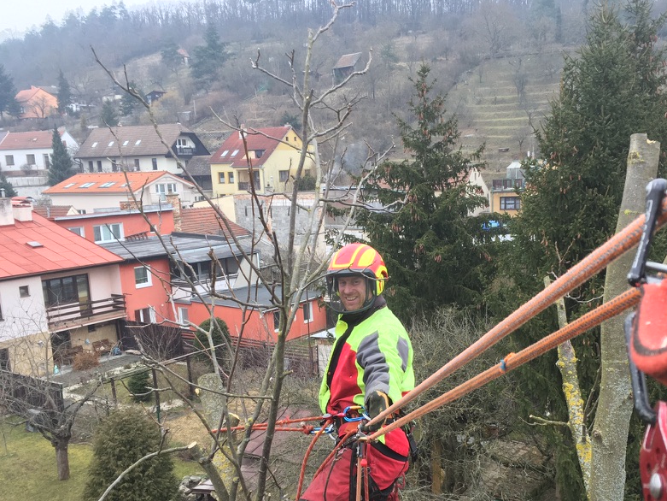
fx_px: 732
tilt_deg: -13.3
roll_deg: -0.2
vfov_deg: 37.4
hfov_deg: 48.8
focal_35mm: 38
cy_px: 323
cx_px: 389
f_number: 2.2
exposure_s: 1/100
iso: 32
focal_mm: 4.15
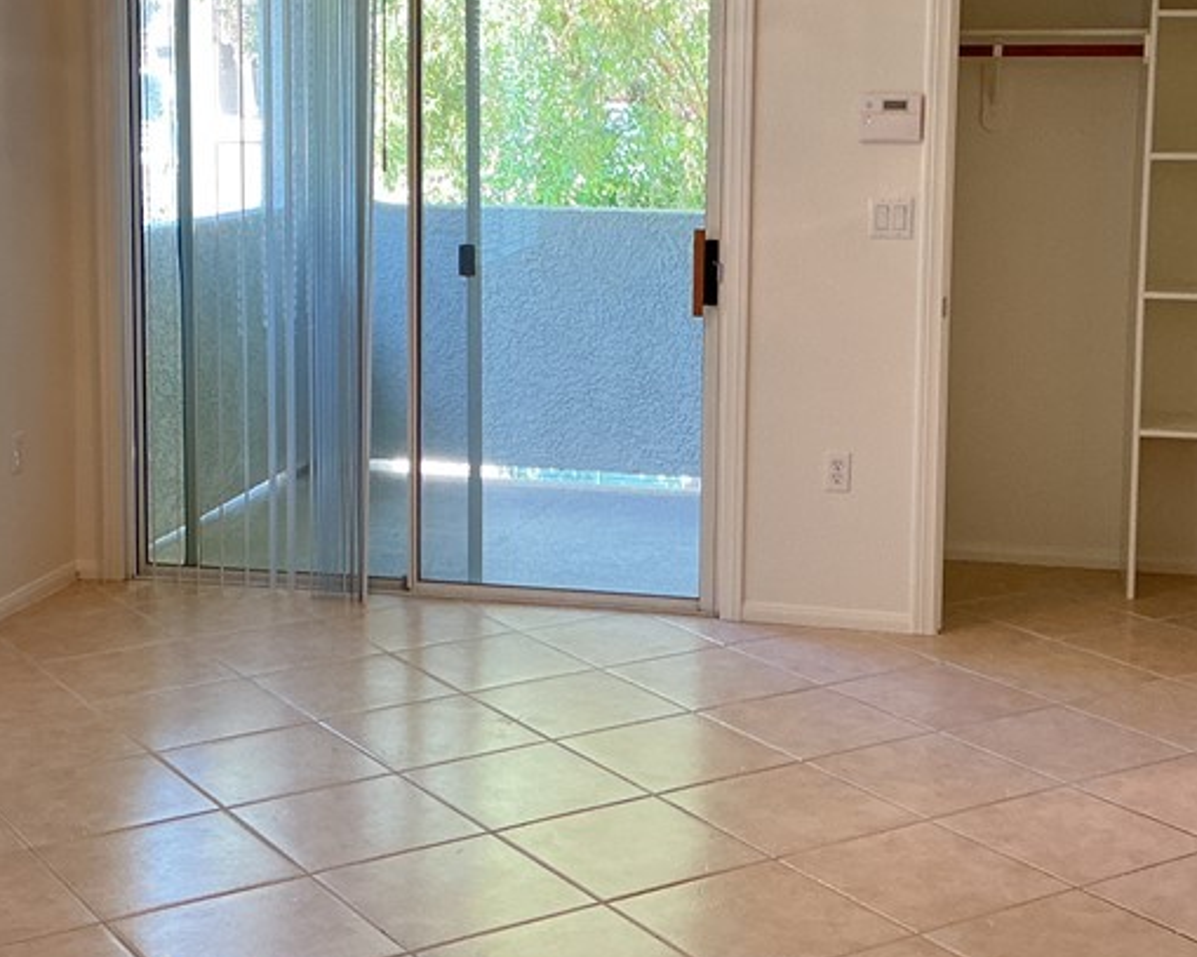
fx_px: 2019
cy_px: 315
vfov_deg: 26.5
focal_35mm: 57
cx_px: 557
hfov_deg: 33.0
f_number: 1.8
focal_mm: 3
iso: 160
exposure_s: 1/60
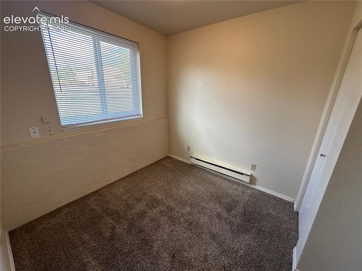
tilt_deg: -15.5
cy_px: 136
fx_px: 146
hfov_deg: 102.1
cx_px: 181
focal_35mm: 14
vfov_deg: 85.6
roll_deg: -1.4
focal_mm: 2.22
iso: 160
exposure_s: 1/120
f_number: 2.2
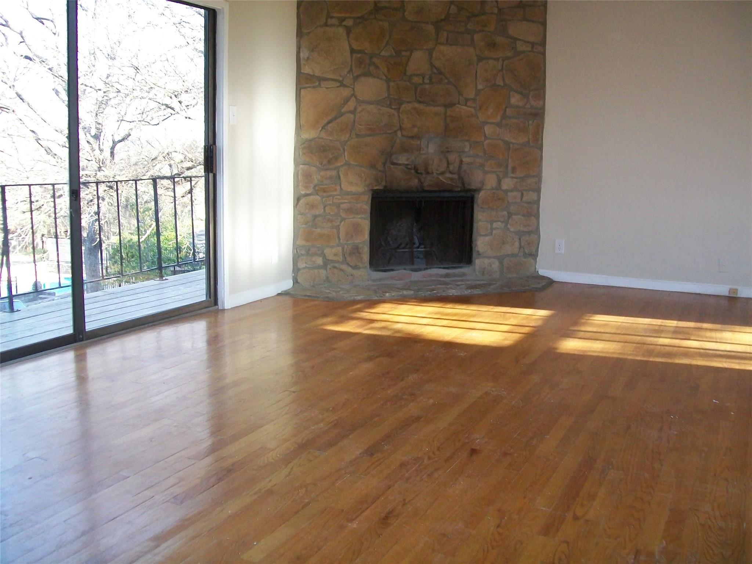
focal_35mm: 36
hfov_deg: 51.4
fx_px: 782
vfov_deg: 39.7
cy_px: 282
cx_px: 376
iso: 160
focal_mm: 6
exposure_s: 1/80
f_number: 2.7
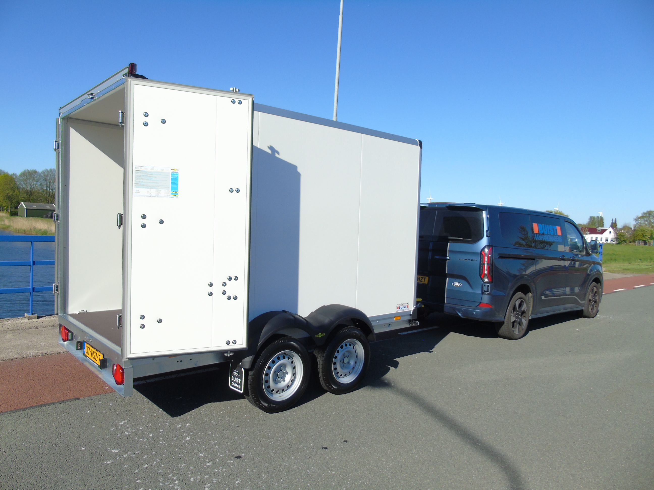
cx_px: 327
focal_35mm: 25
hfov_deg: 69.4
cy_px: 245
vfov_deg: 54.9
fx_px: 472
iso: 80
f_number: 3.4
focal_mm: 4.4
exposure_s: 1/1000
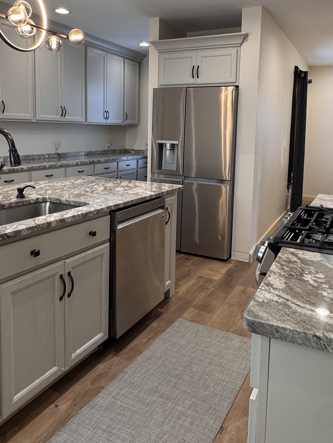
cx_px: 168
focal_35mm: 29
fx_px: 372
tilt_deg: -7.8
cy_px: 177
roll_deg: -0.9
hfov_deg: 48.2
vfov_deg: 61.1
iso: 160
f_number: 2.2
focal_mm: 2.22
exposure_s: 1/60
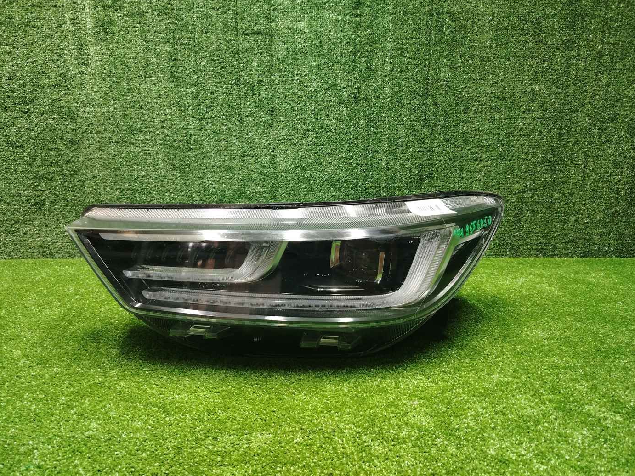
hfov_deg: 69.4
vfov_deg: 54.9
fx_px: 459
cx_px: 308
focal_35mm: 25
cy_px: 246
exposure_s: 1/50
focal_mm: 5.25
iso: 497
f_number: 1.75
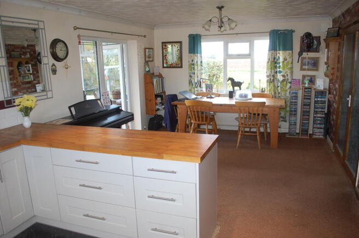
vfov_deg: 47.8
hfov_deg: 67.4
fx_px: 269
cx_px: 180
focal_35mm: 27
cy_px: 119
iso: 400
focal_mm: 18
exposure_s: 1/60
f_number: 3.5
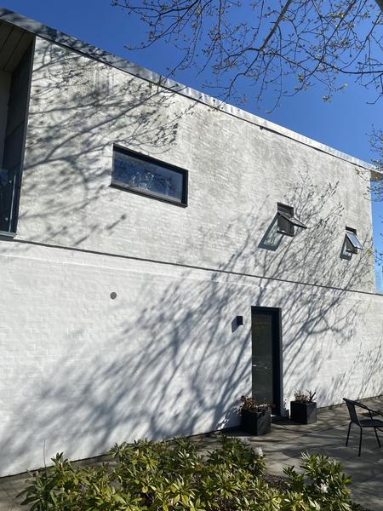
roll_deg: -2.4
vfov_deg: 67.3
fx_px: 384
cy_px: 256
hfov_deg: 53.1
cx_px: 192
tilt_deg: +9.3
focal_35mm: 26
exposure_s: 1/5236
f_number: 1.8
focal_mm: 4.25
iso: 32
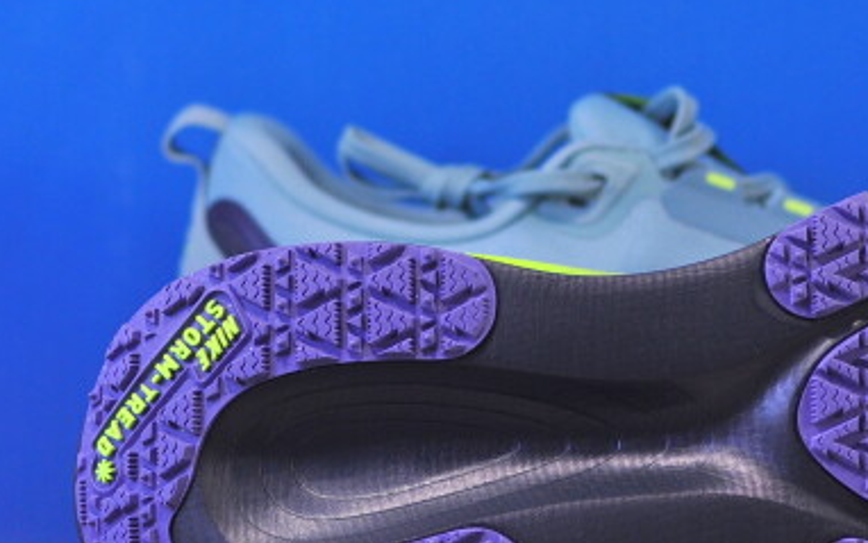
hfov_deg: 13.0
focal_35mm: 160
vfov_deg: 8.2
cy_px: 217
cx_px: 713
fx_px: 3786
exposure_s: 1/320
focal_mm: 50
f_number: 2.5
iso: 250
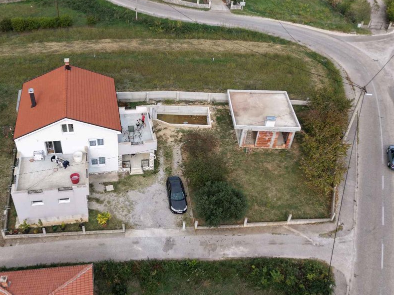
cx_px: 138
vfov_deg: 40.7
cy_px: 155
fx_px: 398
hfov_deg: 51.8
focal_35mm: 35
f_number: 1.8
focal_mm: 8.67
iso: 140
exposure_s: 1/2500
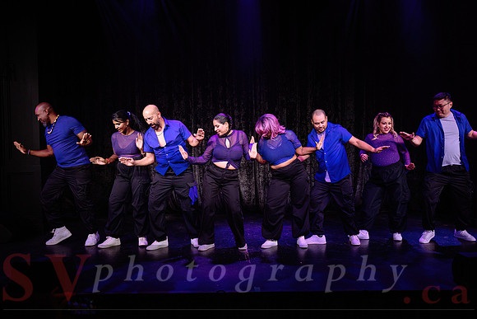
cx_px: 238
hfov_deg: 58.7
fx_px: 424
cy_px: 160
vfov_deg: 41.1
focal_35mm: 32
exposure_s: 1/400
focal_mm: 32
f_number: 3.2
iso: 1250
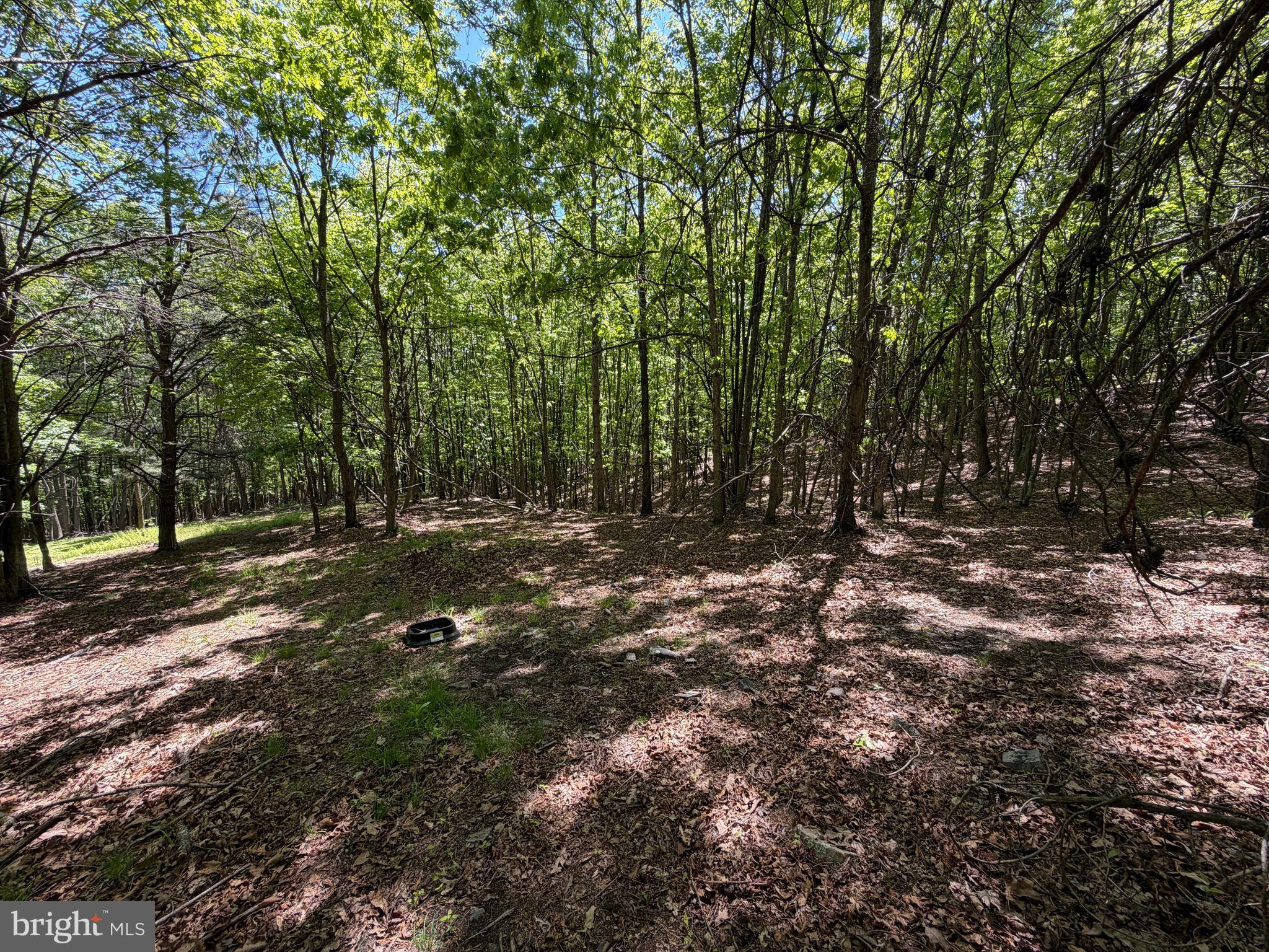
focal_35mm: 14
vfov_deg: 85.7
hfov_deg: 102.1
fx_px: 513
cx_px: 634
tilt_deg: -11.3
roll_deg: -1.5
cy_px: 476
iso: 50
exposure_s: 1/121
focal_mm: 2.22
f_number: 2.2
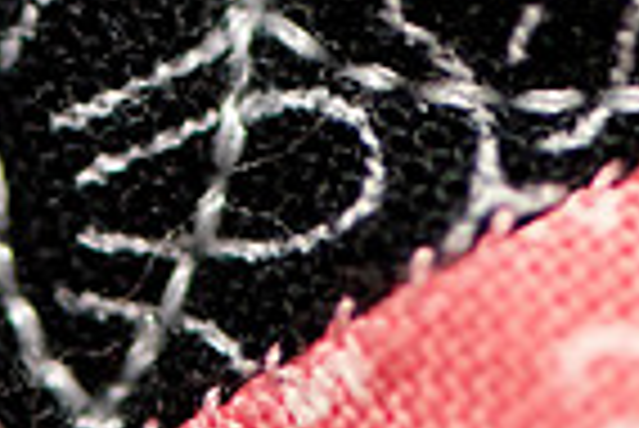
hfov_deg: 4.3
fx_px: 8511
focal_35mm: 479
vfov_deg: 2.9
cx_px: 13
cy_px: -494
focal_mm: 105
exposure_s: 1/160
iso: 3200
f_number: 4
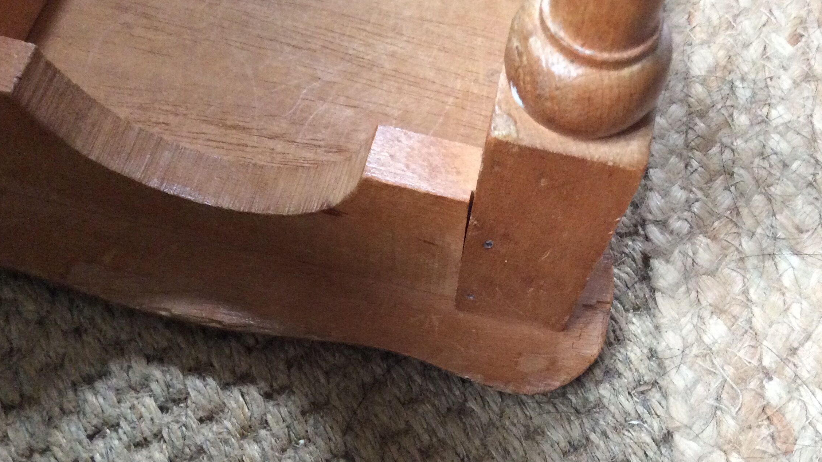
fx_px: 872
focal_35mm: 40
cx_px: 459
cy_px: 303
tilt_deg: -66.0
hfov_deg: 50.4
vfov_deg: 29.5
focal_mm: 3.3
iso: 320
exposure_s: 1/17
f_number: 2.4
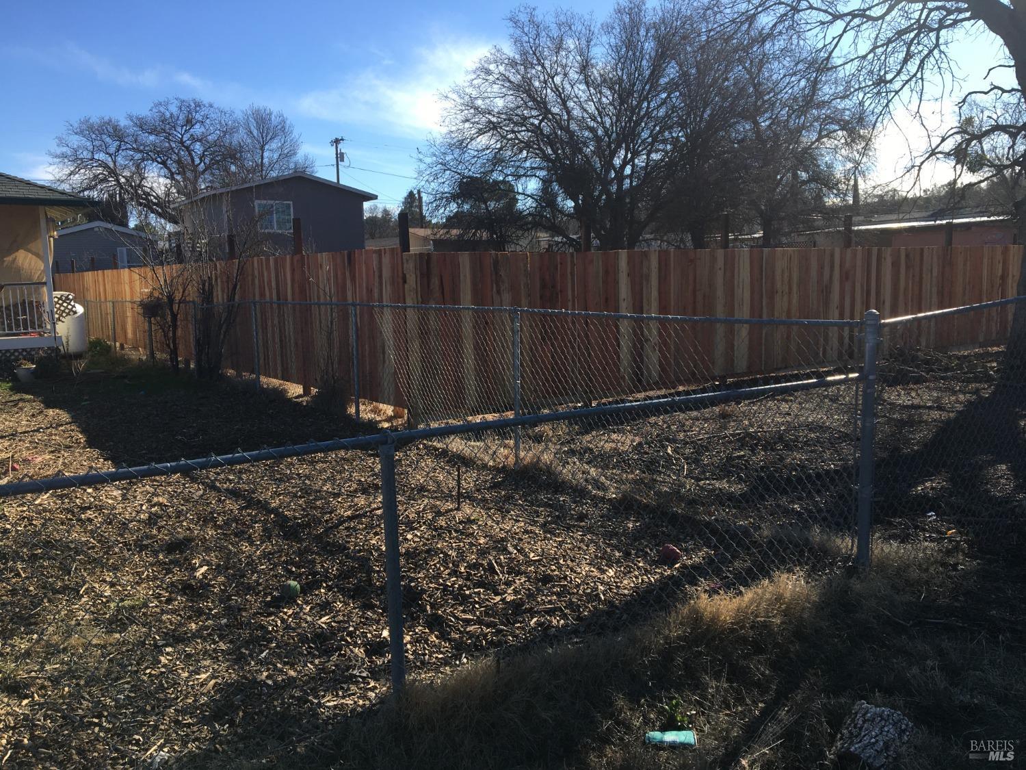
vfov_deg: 48.2
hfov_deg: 61.7
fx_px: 860
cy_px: 385
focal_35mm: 29
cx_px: 513
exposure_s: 1/894
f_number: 2.2
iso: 25
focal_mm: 4.15
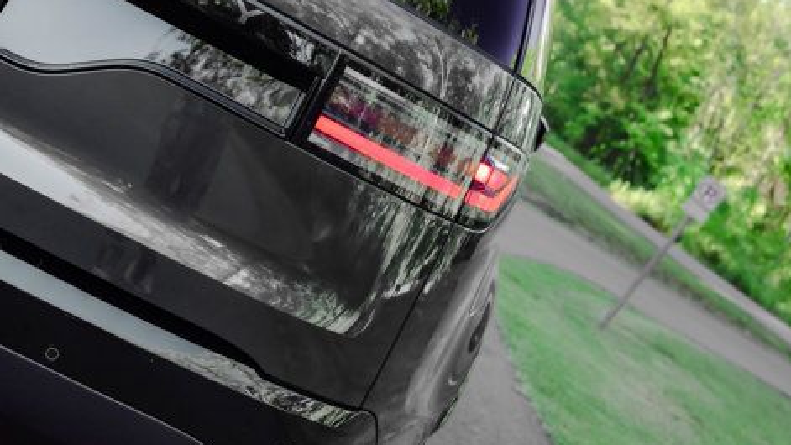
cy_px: 219
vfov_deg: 21.1
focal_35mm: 57
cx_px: 457
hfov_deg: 36.5
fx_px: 1196
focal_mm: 40
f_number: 5
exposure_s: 1/400
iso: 640
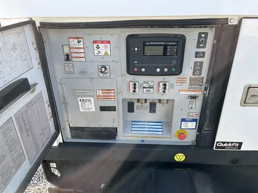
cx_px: 129
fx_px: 194
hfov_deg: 67.3
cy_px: 96
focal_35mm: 26
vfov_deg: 53.1
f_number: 1.6
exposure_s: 1/777
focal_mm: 5.1
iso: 50
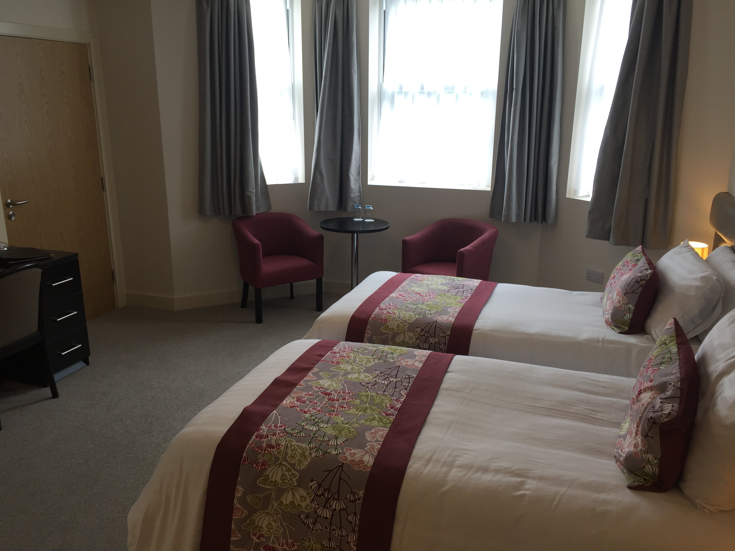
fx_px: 616
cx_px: 368
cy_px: 276
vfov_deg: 48.2
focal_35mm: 29
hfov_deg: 61.7
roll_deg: -1.4
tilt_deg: -16.2
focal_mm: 4.15
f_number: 2.2
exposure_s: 1/50
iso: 32
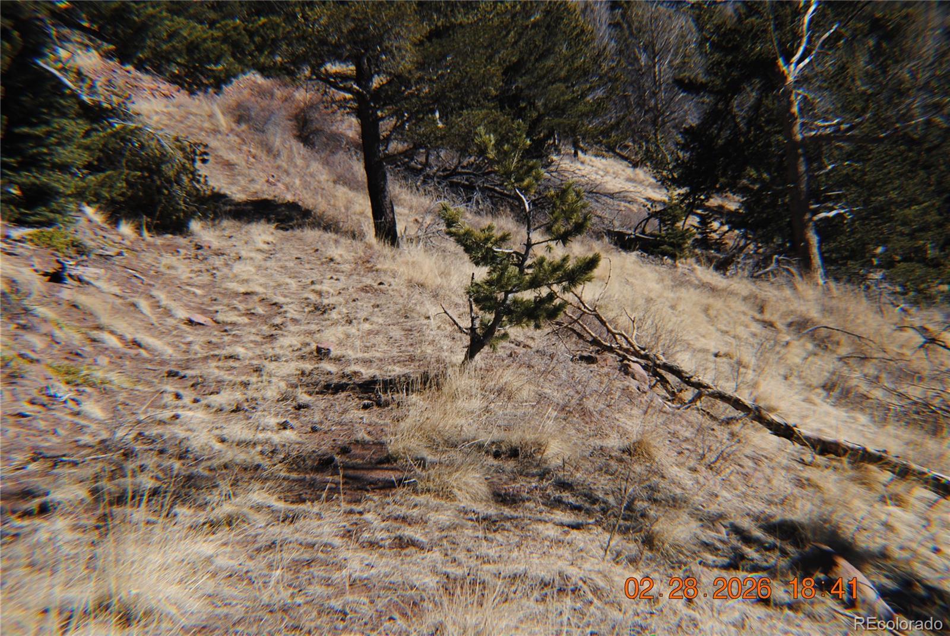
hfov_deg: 41.1
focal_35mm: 48
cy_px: 318
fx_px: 1268
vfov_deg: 28.1
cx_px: 475
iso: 100
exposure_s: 1/250
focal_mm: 32
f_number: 8
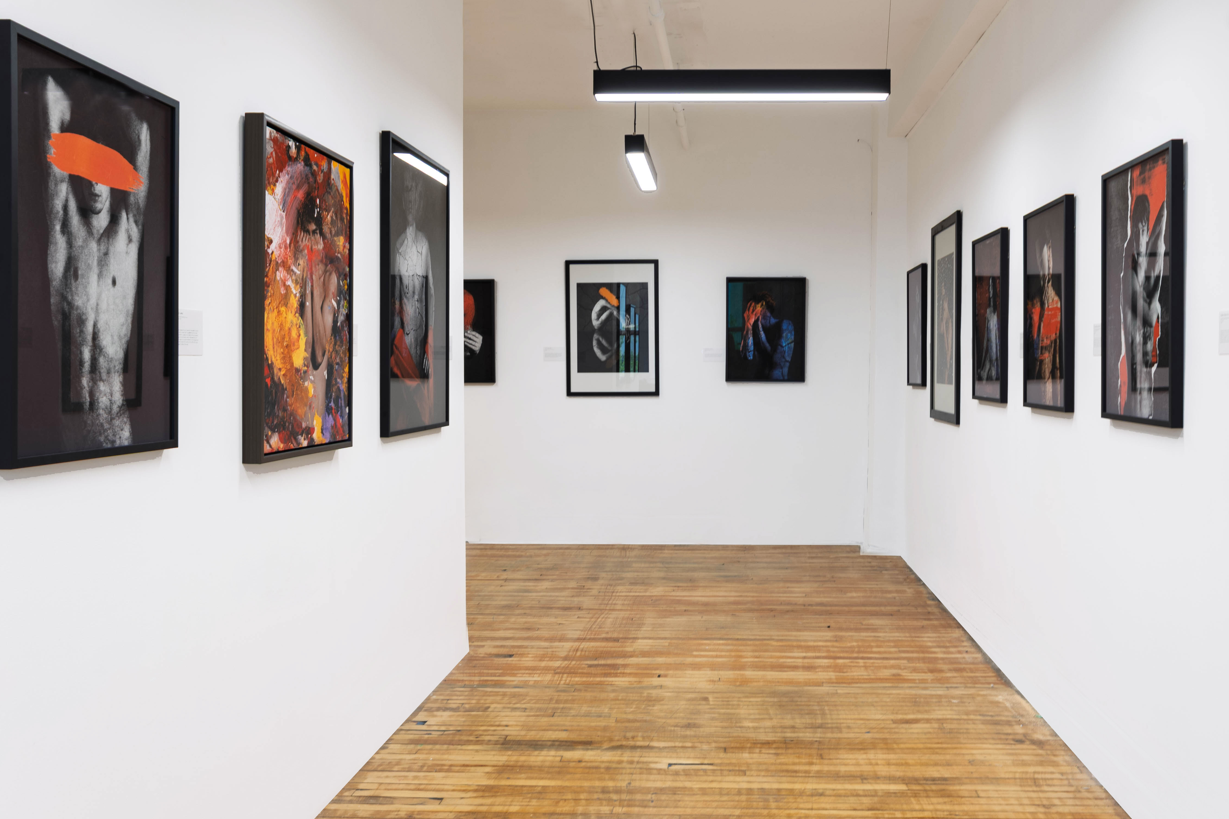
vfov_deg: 41.1
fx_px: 1092
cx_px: 690
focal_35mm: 32
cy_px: 402
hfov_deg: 58.5
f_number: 8
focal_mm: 24
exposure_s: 1/4
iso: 100
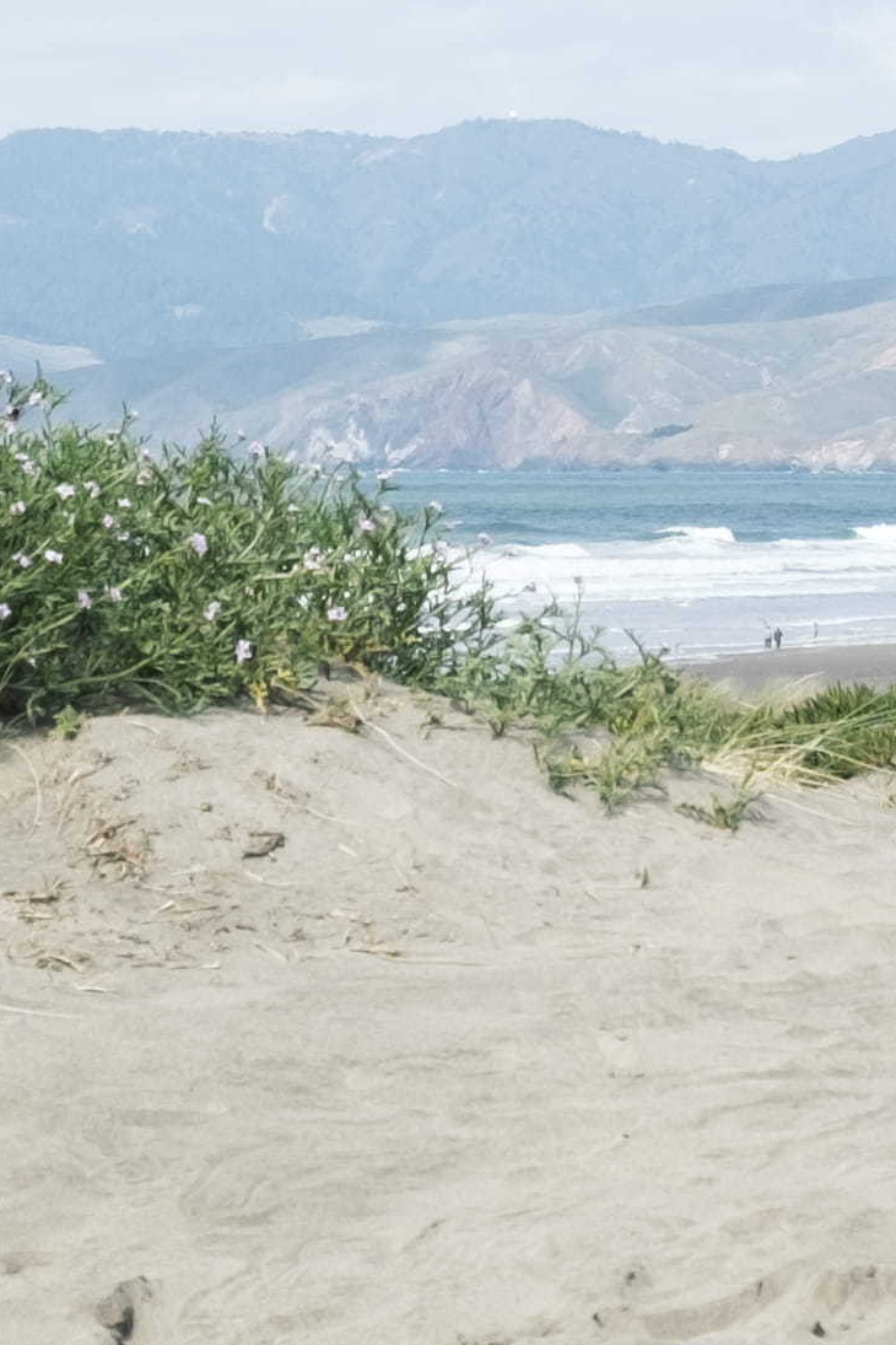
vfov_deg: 9.4
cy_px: 204
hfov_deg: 6.2
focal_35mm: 219
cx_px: 1153
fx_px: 8175
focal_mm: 32.9
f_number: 7.1
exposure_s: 1/400
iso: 200
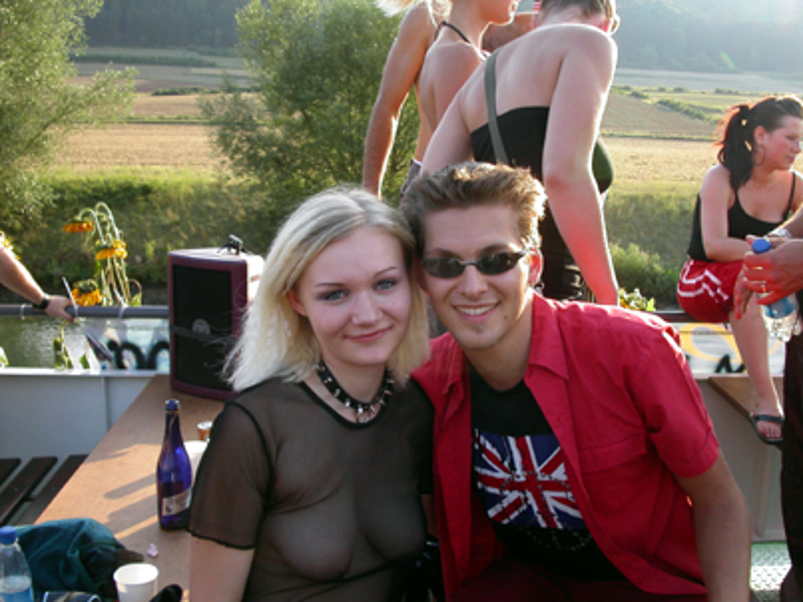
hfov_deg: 49.0
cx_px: 402
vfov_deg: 37.7
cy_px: 301
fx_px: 881
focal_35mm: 38
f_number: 4.5
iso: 100
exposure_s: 1/125
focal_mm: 7.8
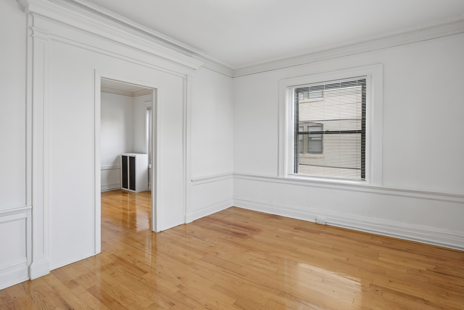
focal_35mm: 20
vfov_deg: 62.9
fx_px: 253
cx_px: 229
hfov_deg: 85.1
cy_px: 141
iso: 250
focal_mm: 16.5
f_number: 8
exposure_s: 1/30
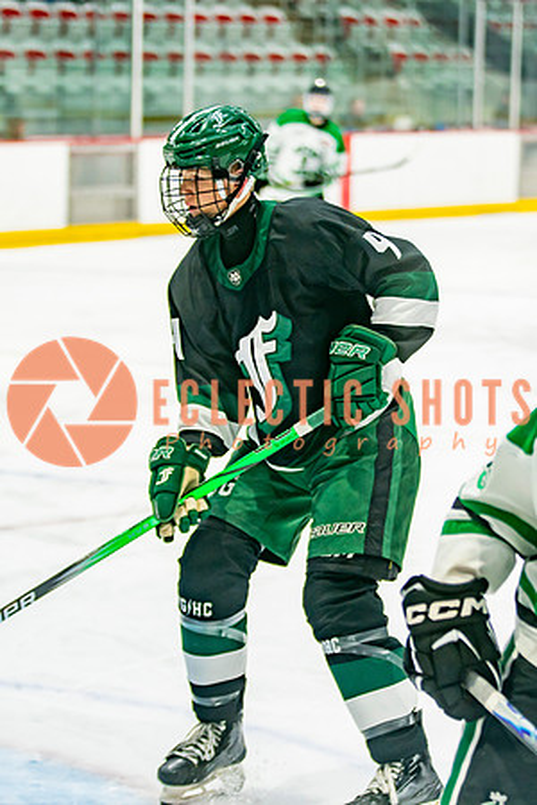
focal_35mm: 132
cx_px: 319
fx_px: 2957
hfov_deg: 10.4
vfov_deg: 15.5
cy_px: 403
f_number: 2.8
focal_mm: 88
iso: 1000
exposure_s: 1/640
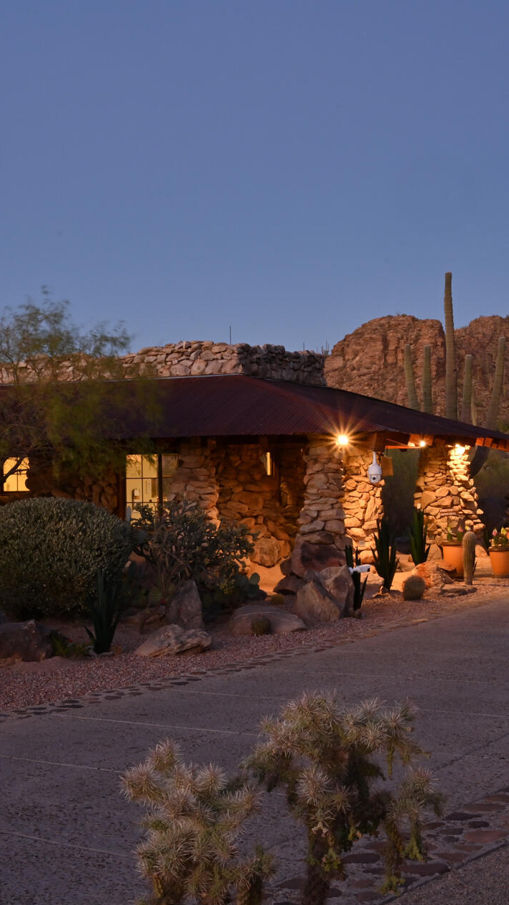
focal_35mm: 59
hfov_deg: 20.4
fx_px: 1416
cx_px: 257
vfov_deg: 35.5
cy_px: 454
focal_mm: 37
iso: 160
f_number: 18
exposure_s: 3
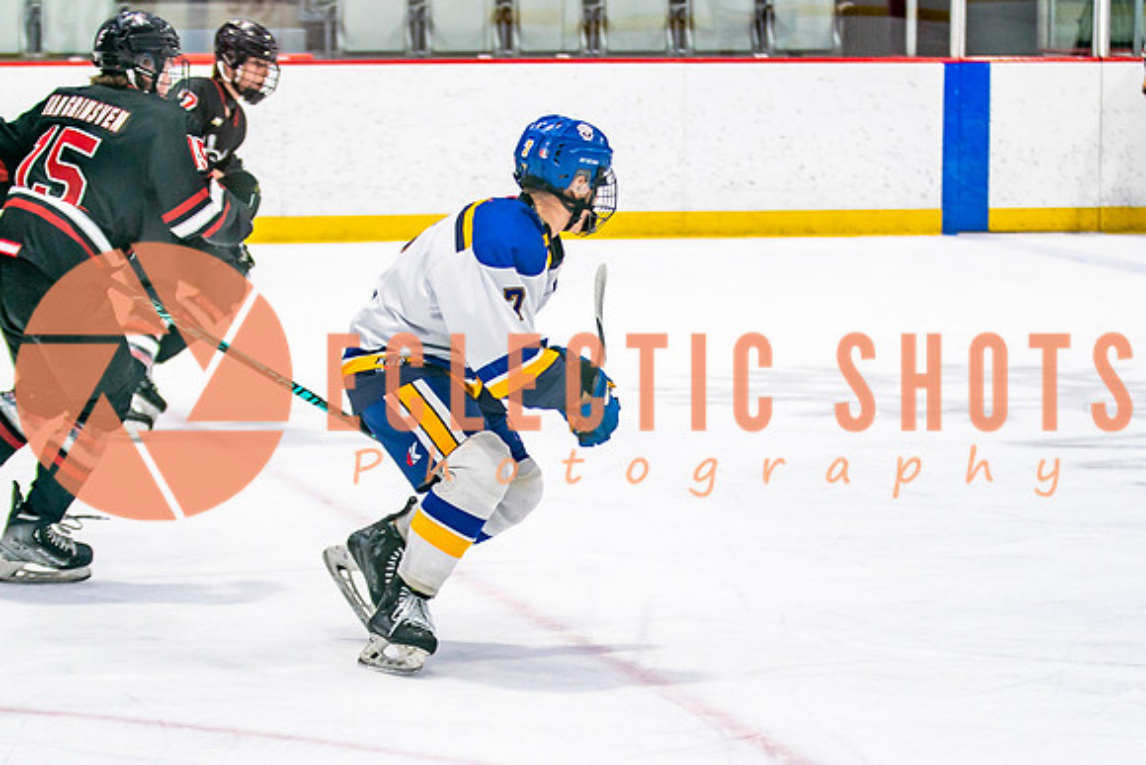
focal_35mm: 166
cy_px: 457
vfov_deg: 8.3
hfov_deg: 12.4
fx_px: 5294
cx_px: 526
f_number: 2.8
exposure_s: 1/640
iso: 320
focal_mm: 85
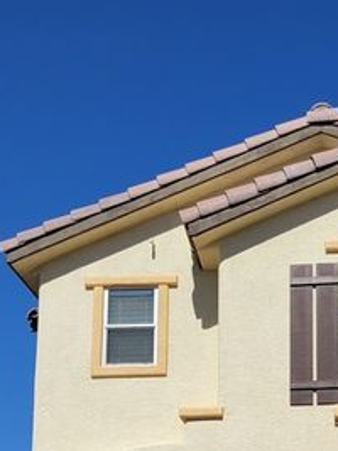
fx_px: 847
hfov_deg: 22.1
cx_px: 299
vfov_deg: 26.9
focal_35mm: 65
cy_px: 521
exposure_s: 1/4268
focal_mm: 5.4
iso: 40
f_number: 1.8
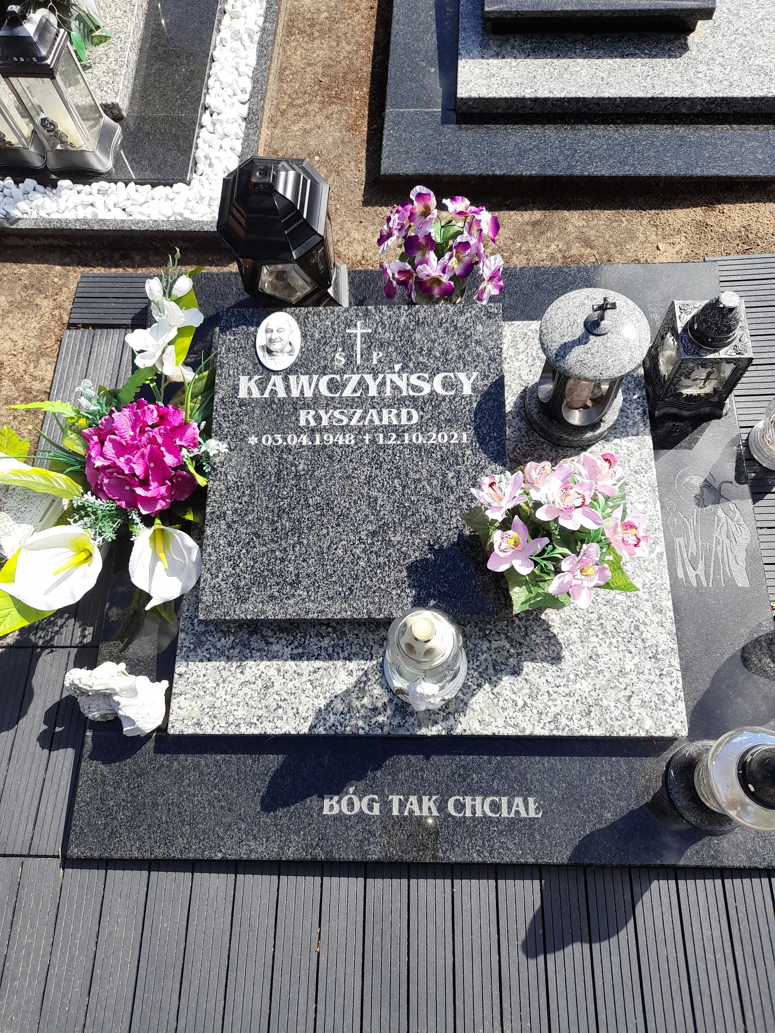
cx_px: 388
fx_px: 746
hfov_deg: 54.9
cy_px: 516
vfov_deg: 69.4
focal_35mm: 25
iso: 20
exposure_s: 1/555
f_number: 2
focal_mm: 4.6
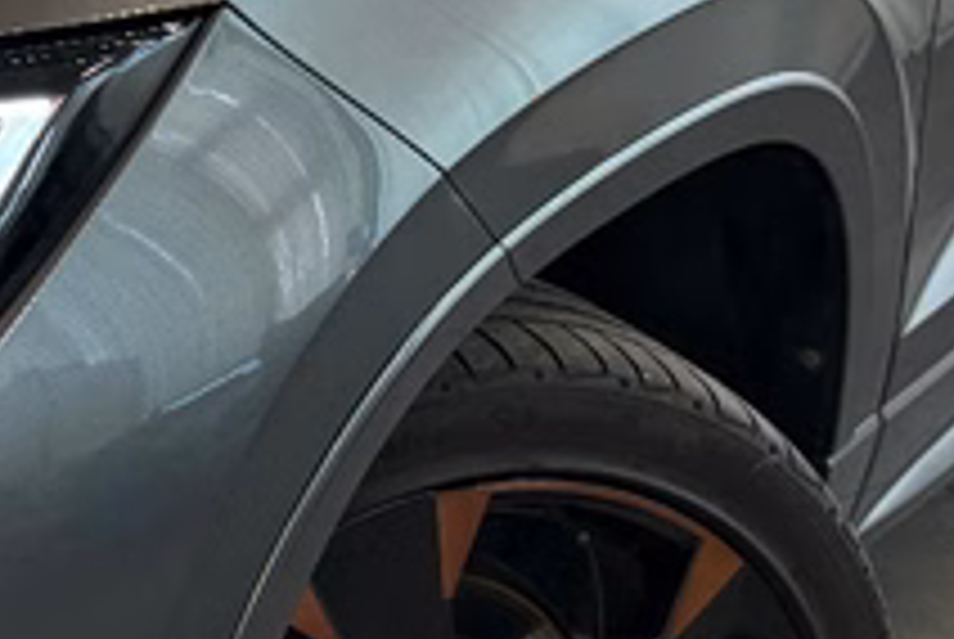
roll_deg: -0.8
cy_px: 112
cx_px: -81
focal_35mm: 94
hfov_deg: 20.7
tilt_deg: -18.9
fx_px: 2494
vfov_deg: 14.5
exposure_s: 1/222
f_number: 1.78
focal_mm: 6.76
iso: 400
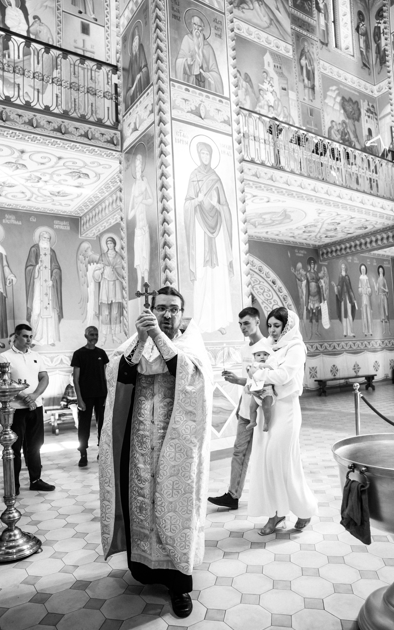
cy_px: 321
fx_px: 430
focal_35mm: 25
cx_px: 189
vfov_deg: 72.5
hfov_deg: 49.3
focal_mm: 24
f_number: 3.2
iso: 3200
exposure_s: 1/125
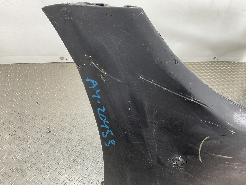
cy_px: 92
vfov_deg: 48.2
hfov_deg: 61.7
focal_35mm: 29
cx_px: 123
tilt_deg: -32.8
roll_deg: -12.1
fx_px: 206
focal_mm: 3
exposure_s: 1/120
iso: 40
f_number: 1.8
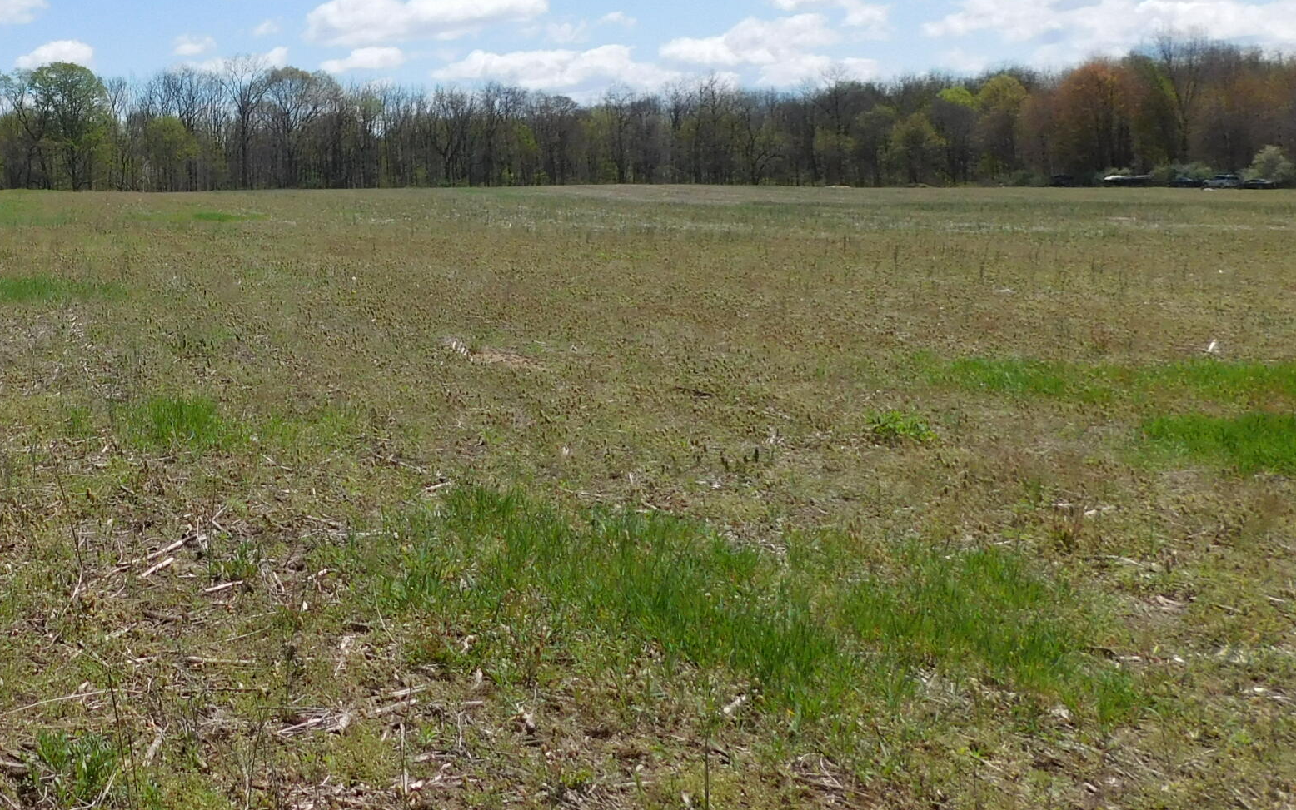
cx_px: 67
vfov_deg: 26.7
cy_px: 113
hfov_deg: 38.8
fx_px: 1660
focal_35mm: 47
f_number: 6
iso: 125
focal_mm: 4
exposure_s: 1/640
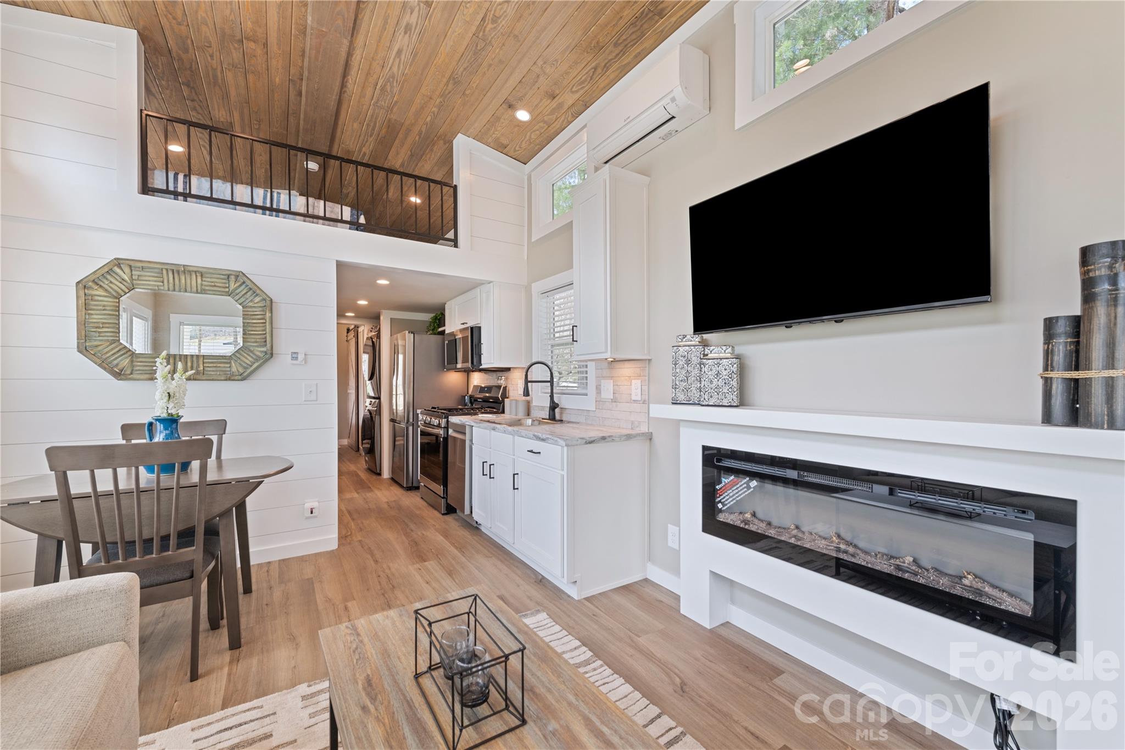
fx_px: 437
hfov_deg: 104.3
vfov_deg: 81.2
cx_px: 562
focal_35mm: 14
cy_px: 375
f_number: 8
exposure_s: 1/8
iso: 200
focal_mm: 14
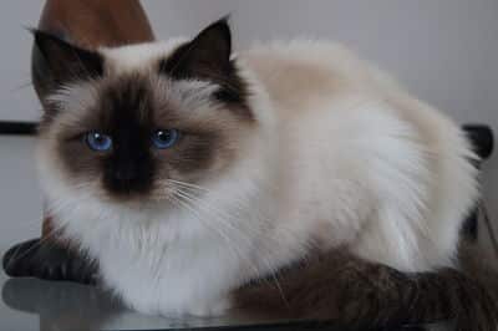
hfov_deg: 29.9
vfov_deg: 20.1
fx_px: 933
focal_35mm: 68
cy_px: 166
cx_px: 249
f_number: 5.6
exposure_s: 1/50
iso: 1600
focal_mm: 45
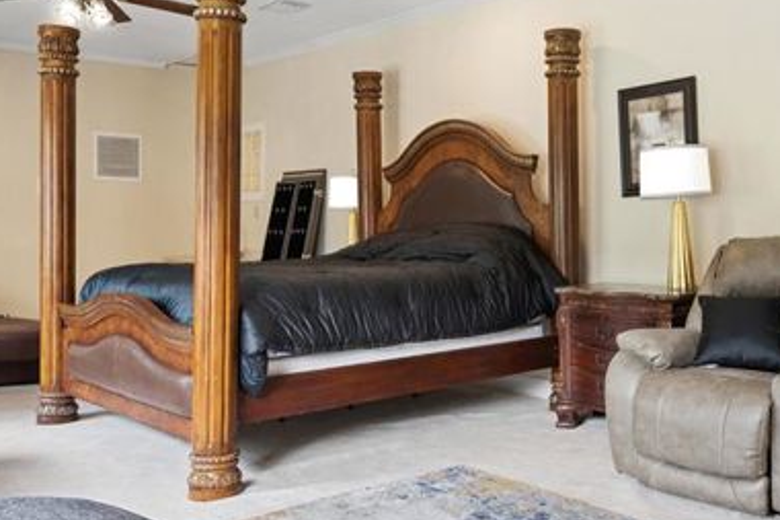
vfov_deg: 34.1
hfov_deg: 48.8
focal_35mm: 39
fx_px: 845
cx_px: 514
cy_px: 223
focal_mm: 21
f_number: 9
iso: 200
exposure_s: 1/1.25
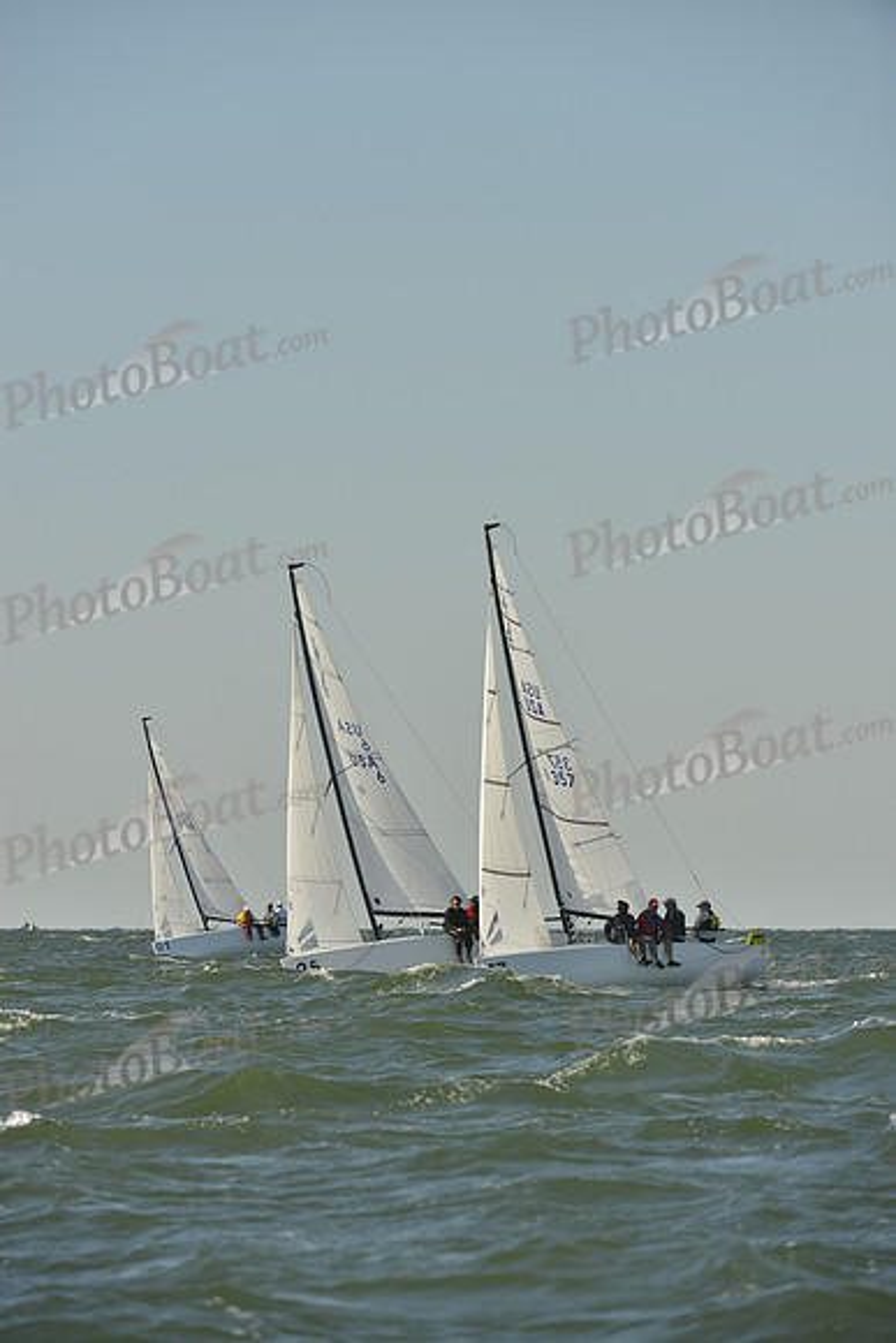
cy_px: 672
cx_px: 448
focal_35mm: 240
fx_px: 8954
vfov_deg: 8.6
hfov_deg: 5.7
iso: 280
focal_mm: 240
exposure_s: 1/1250
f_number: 7.1
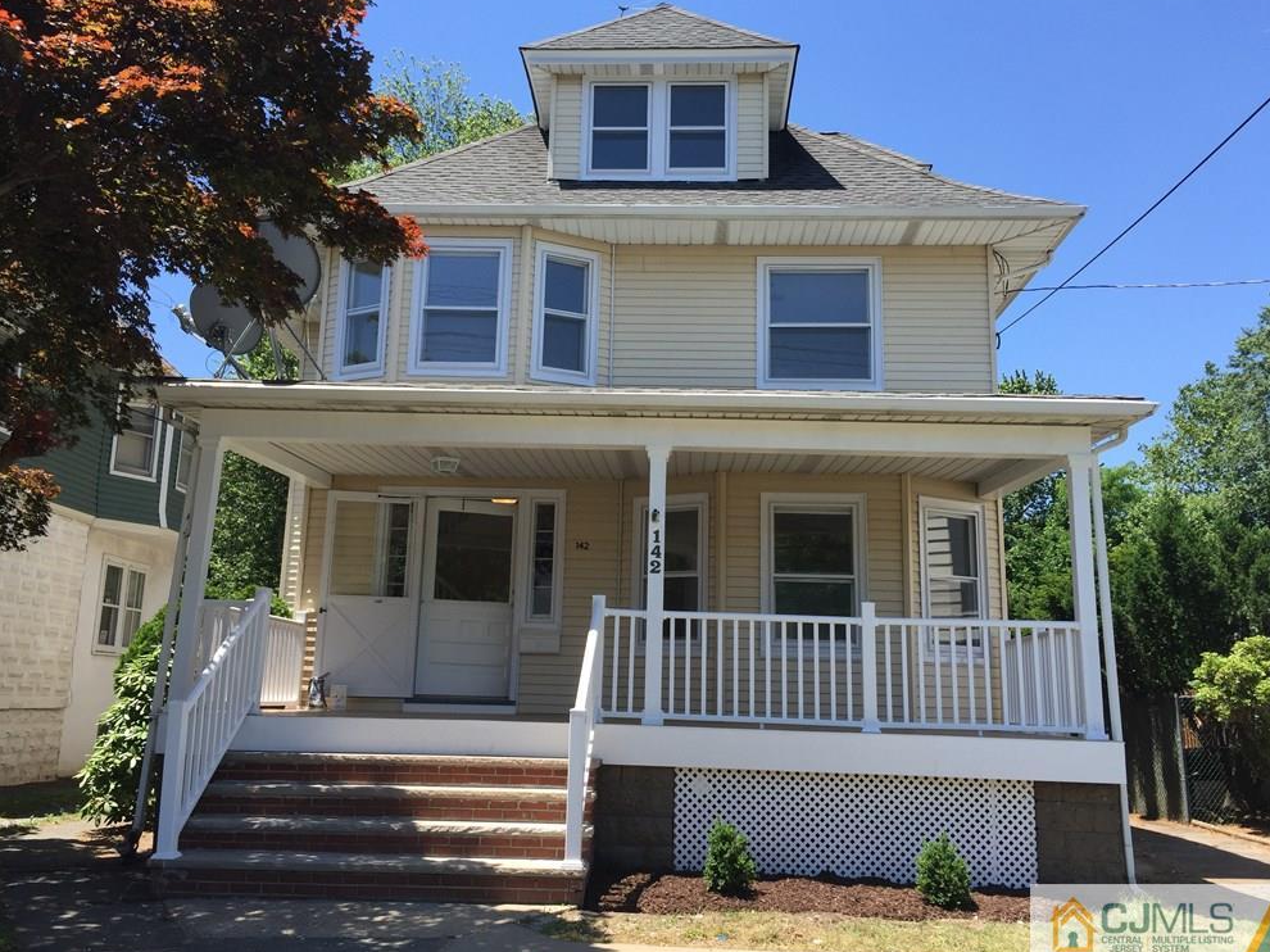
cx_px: 635
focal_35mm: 30
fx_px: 1100
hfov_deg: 60.0
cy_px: 472
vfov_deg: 46.8
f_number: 2.2
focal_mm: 4.15
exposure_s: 1/964
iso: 32
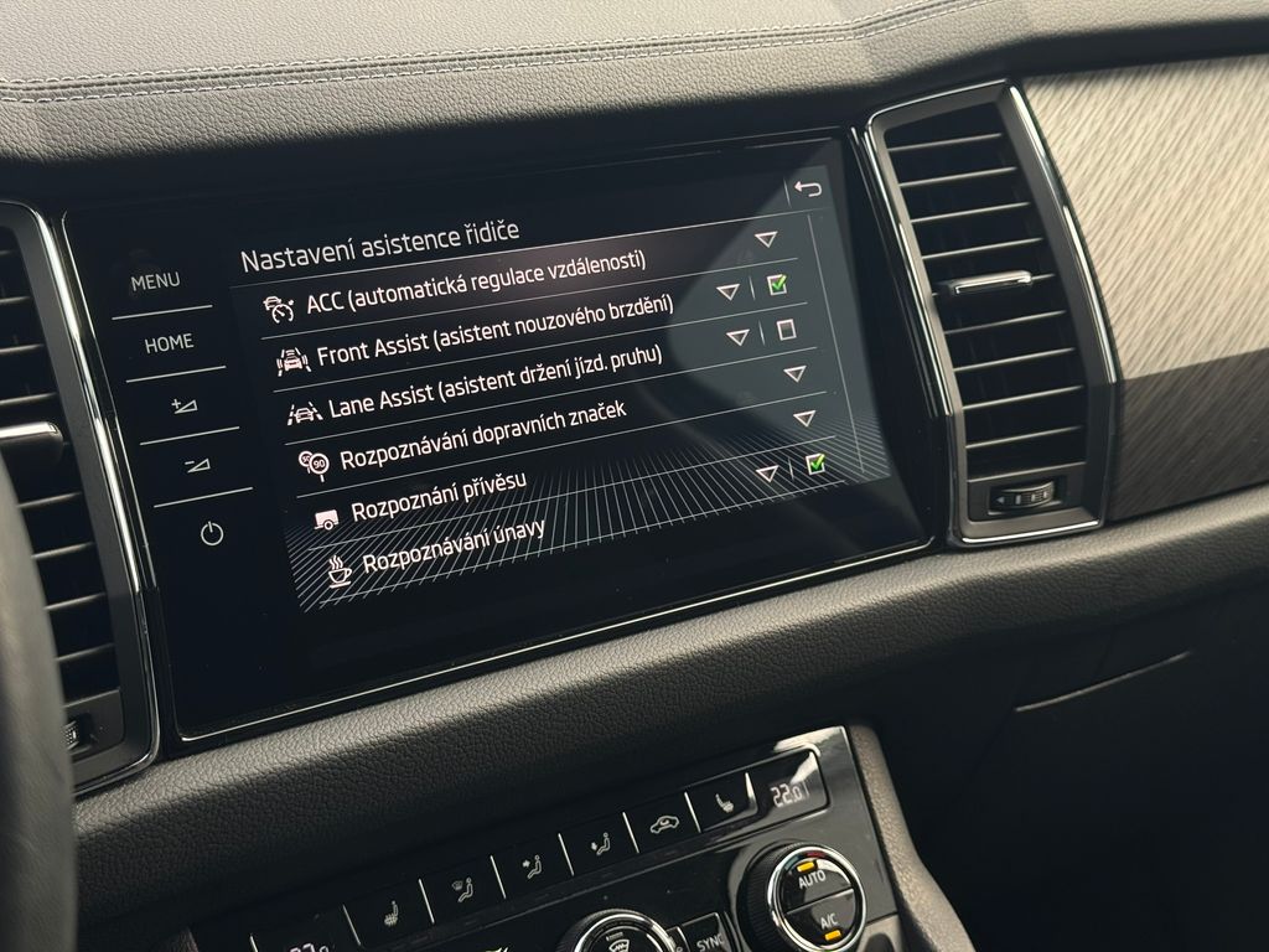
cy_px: 476
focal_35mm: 48
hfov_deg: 39.7
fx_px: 1760
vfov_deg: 30.3
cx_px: 634
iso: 50
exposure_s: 1/121
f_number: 1.78
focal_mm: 6.76
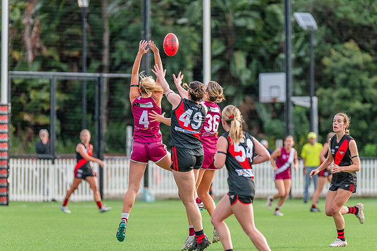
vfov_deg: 4.0
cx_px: 178
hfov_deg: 6.0
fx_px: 3623
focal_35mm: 346
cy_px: 119
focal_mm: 310
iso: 800
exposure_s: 1/1000
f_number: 4.5
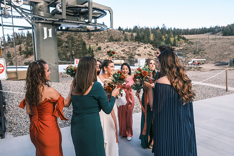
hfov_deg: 67.4
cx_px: 117
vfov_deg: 48.0
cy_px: 78
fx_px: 176
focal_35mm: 27
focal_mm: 18
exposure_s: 1/220
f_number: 3.6
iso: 125
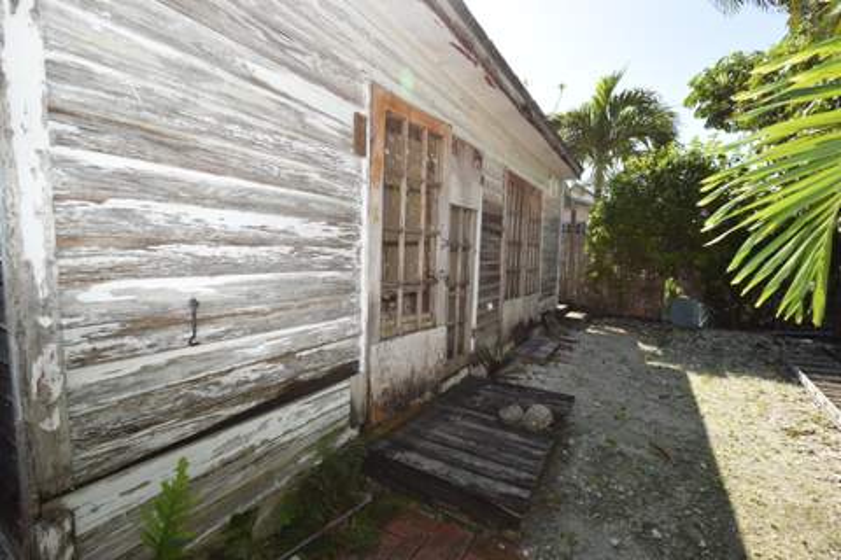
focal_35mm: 15
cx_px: 420
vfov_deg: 77.3
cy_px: 280
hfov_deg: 100.4
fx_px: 350
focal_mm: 10
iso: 100
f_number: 6.3
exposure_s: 1/200
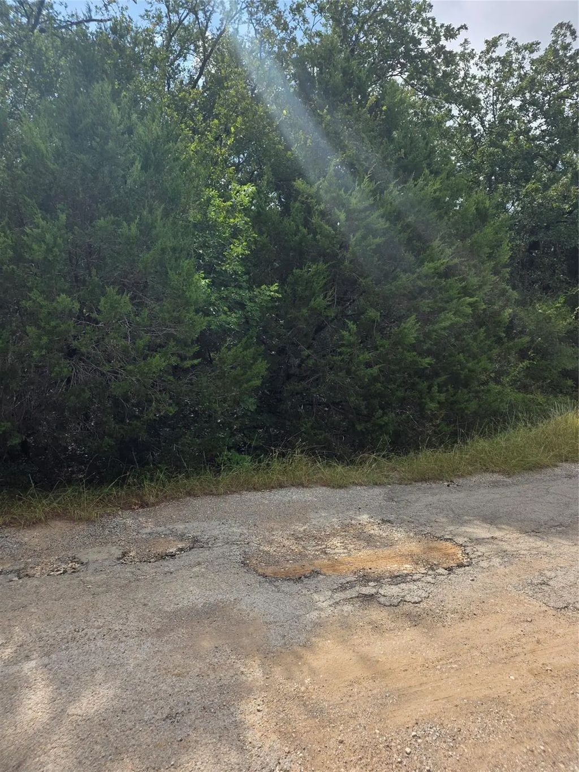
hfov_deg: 58.9
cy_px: 386
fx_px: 513
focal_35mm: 23
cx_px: 290
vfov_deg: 73.9
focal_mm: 6.25
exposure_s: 1/3707
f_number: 1.7
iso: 80
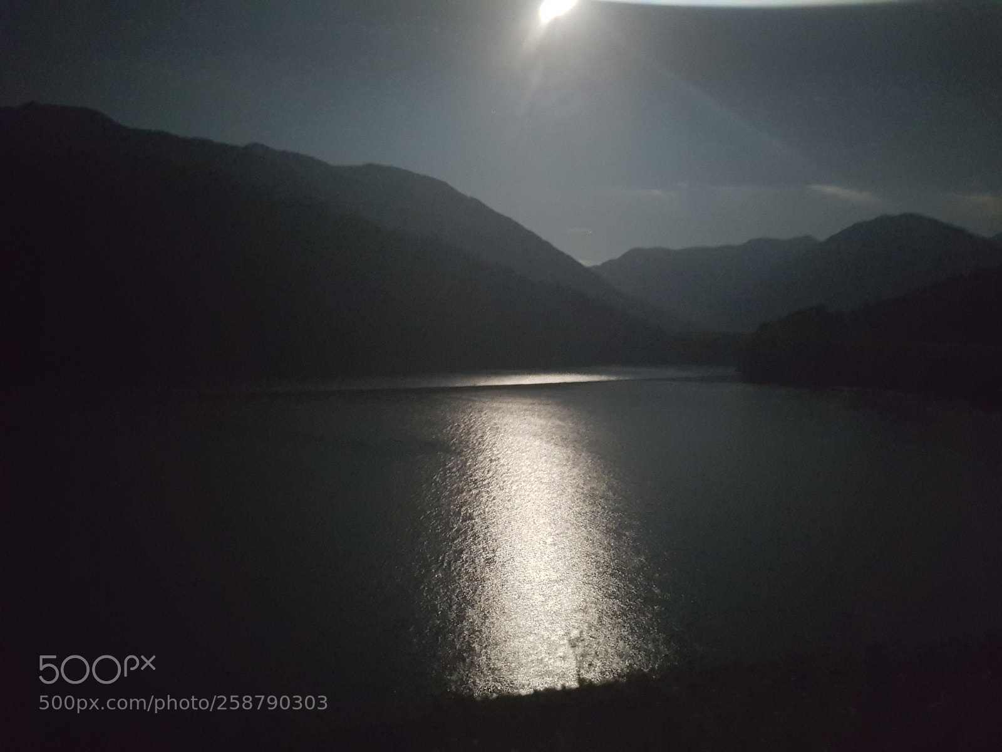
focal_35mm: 26
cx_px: 501
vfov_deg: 53.1
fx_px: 753
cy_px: 376
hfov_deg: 67.3
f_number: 1.7
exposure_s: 2
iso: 800
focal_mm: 4.2
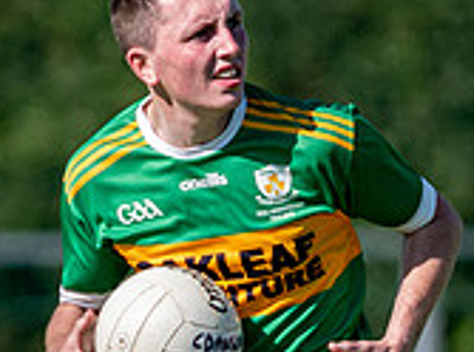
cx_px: 235
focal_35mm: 1805
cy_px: 428
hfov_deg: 1.1
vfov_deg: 0.8
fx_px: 24628
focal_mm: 300
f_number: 2.8
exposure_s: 1/2500
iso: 140
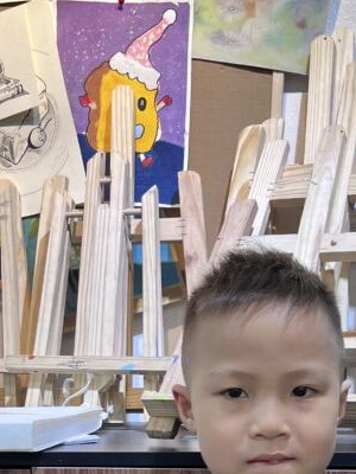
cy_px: 455
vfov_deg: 28.3
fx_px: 891
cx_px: 229
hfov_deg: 22.5
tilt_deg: -6.3
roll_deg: +1.2
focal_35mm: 65
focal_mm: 5.7
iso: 64
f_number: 1.5
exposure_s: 1/100
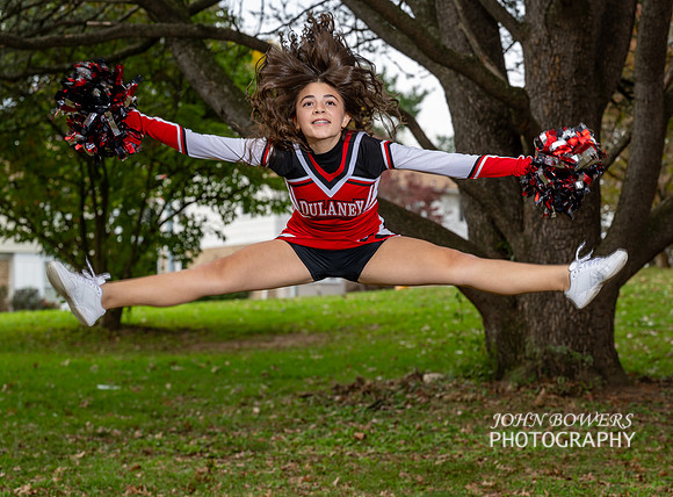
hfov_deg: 21.0
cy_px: 240
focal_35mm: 94
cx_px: 392
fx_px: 1811
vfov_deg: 15.6
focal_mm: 70
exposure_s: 1/200
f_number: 4
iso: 100
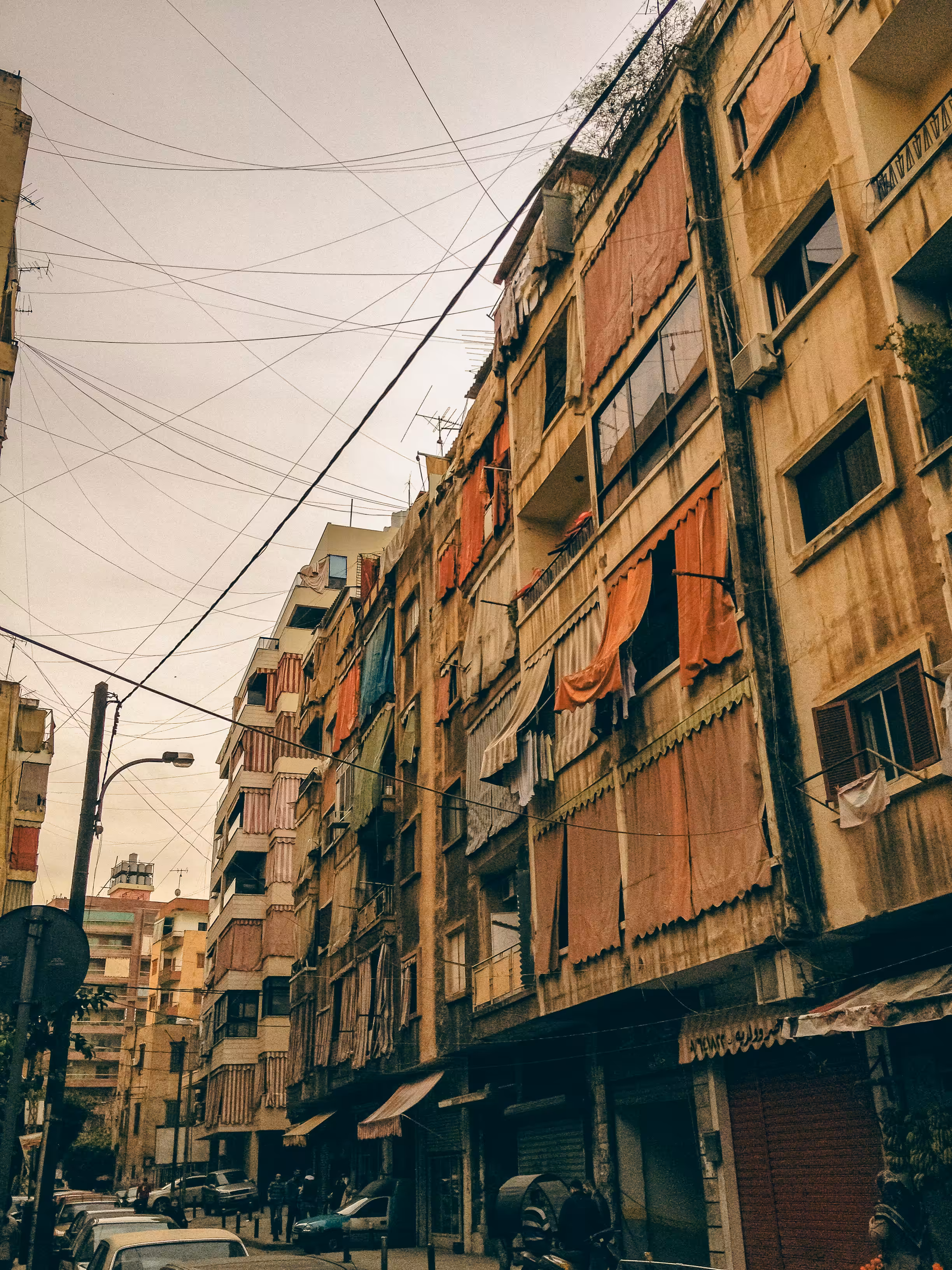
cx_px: 476
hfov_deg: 40.7
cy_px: 635
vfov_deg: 52.6
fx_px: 1283
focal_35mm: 35
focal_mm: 4.28
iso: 50
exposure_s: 1/1000
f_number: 2.4
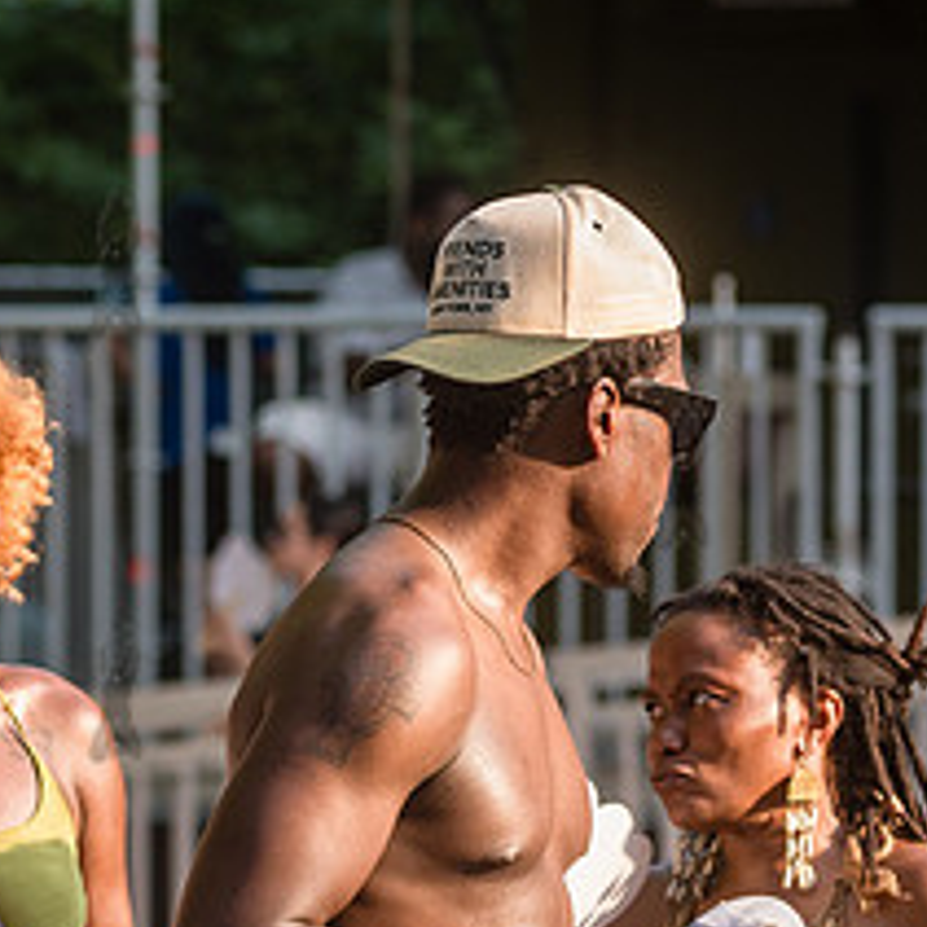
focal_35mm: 349
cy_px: 574
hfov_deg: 5.0
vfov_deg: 5.0
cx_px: 426
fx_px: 10574
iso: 400
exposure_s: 1/640
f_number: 4.5
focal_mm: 120
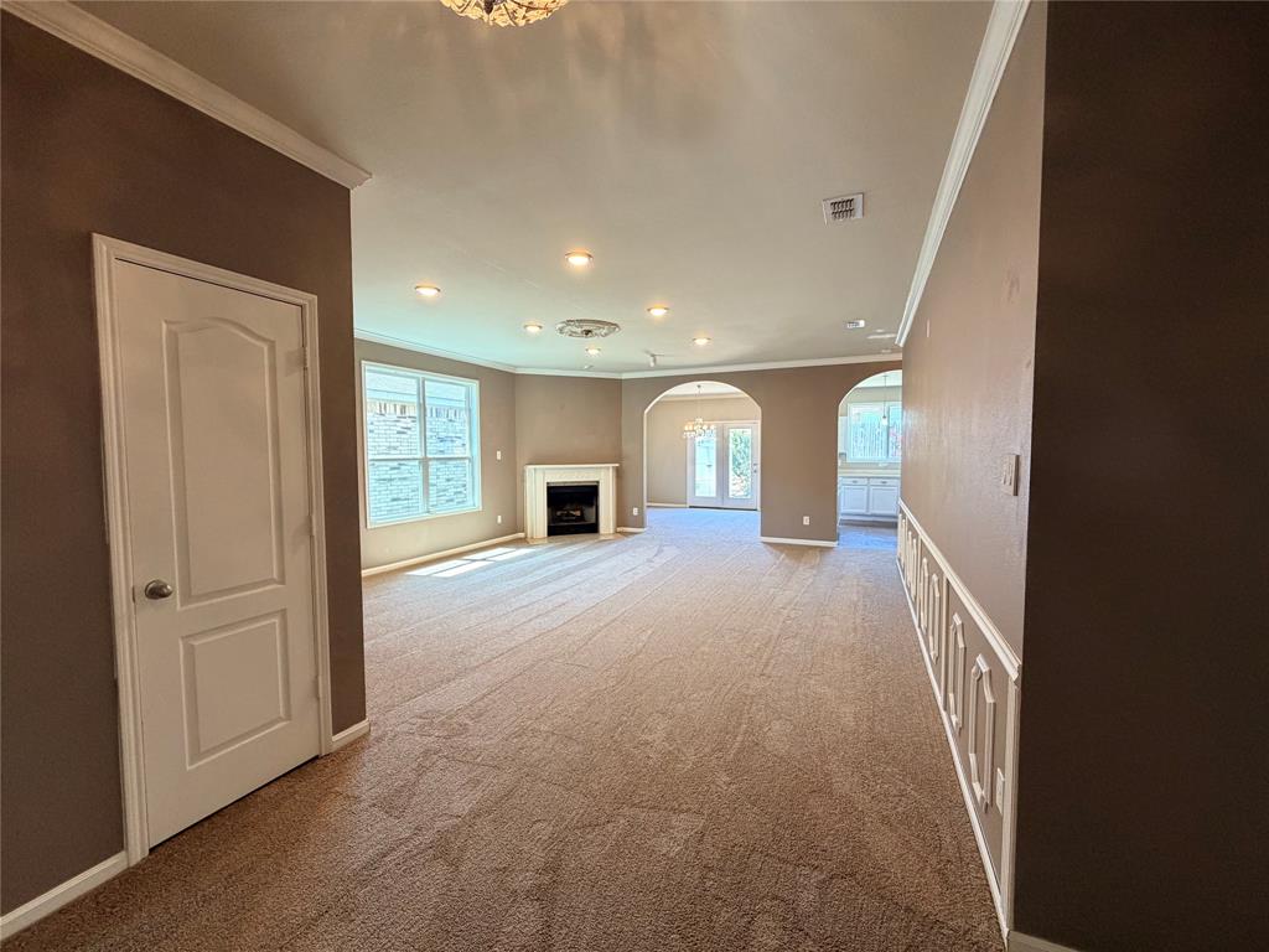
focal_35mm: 14
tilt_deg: -3.6
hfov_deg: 102.1
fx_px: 513
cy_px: 476
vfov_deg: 85.7
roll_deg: +0.1
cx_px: 634
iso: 250
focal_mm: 2.22
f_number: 2.2
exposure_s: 1/60
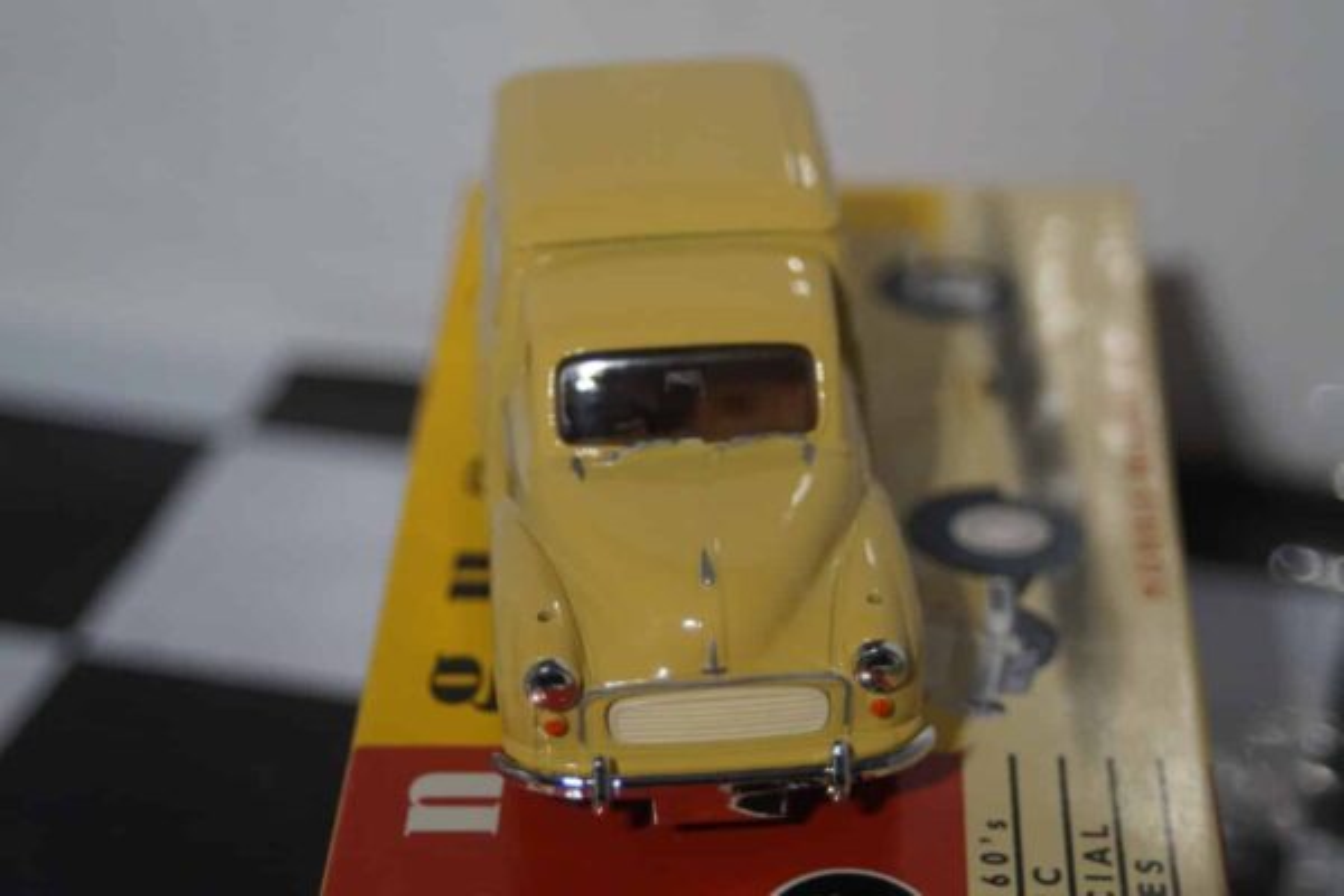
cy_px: 448
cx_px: 672
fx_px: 3360
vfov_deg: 15.2
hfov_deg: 22.6
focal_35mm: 90
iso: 1000
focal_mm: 60
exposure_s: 1/160
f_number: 5.6
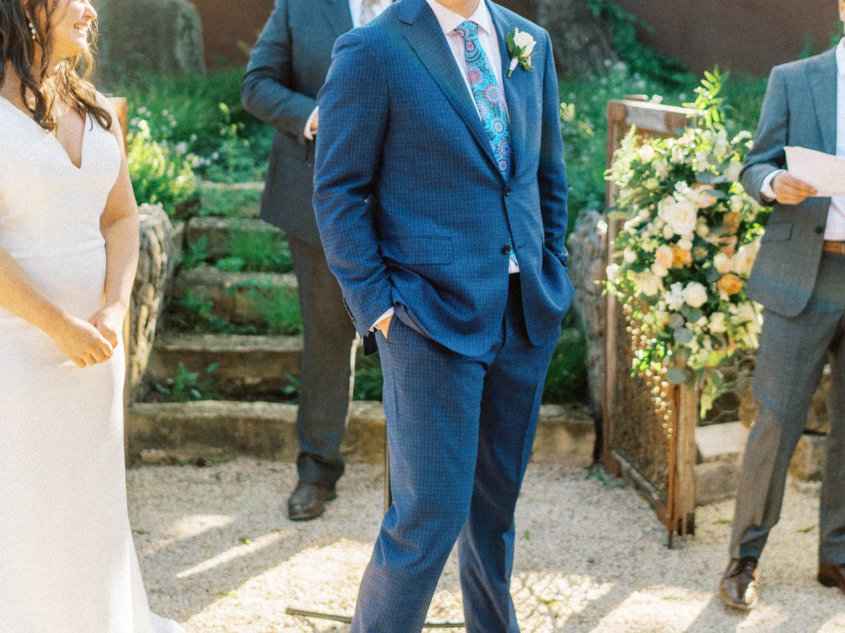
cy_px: 174
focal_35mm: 62
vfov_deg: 23.5
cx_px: 515
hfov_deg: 31.1
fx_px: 1513
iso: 250
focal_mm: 35
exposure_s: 1/1600
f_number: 1.8
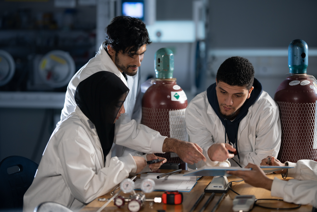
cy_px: 106
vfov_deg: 13.0
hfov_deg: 19.5
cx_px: 158
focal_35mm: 105
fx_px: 925
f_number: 1.6
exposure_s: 1/125
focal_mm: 105
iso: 320
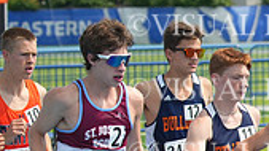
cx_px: 358
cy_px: 185
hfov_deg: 5.0
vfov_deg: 2.8
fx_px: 3074
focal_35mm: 431
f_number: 5.6
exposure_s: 1/2500
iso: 500
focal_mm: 120
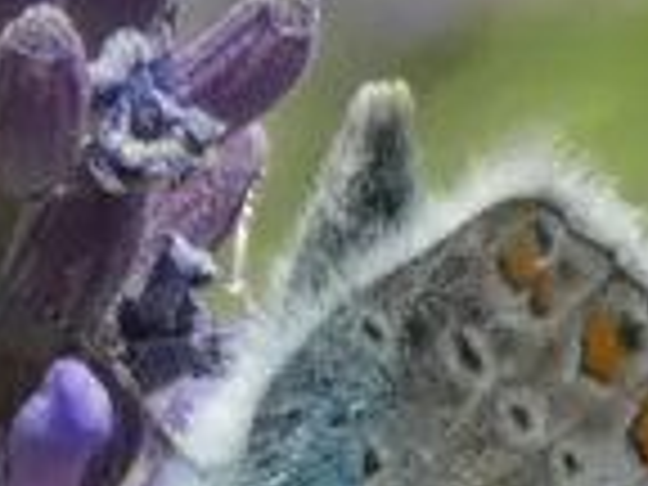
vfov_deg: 1.9
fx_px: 14695
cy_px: 490
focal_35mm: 785
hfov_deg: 2.5
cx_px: 122
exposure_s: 1/125
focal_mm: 31.7
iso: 80
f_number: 5.5
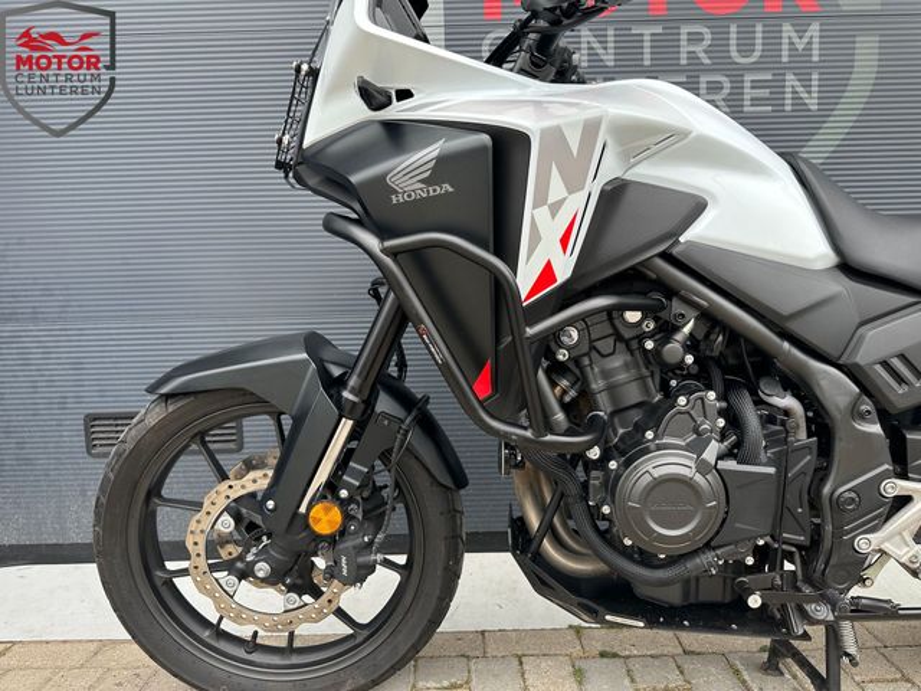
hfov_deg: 71.6
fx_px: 639
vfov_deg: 56.8
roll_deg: +2.0
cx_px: 460
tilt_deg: -5.5
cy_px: 346
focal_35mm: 24
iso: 80
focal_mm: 6.86
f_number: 1.78
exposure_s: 1/258
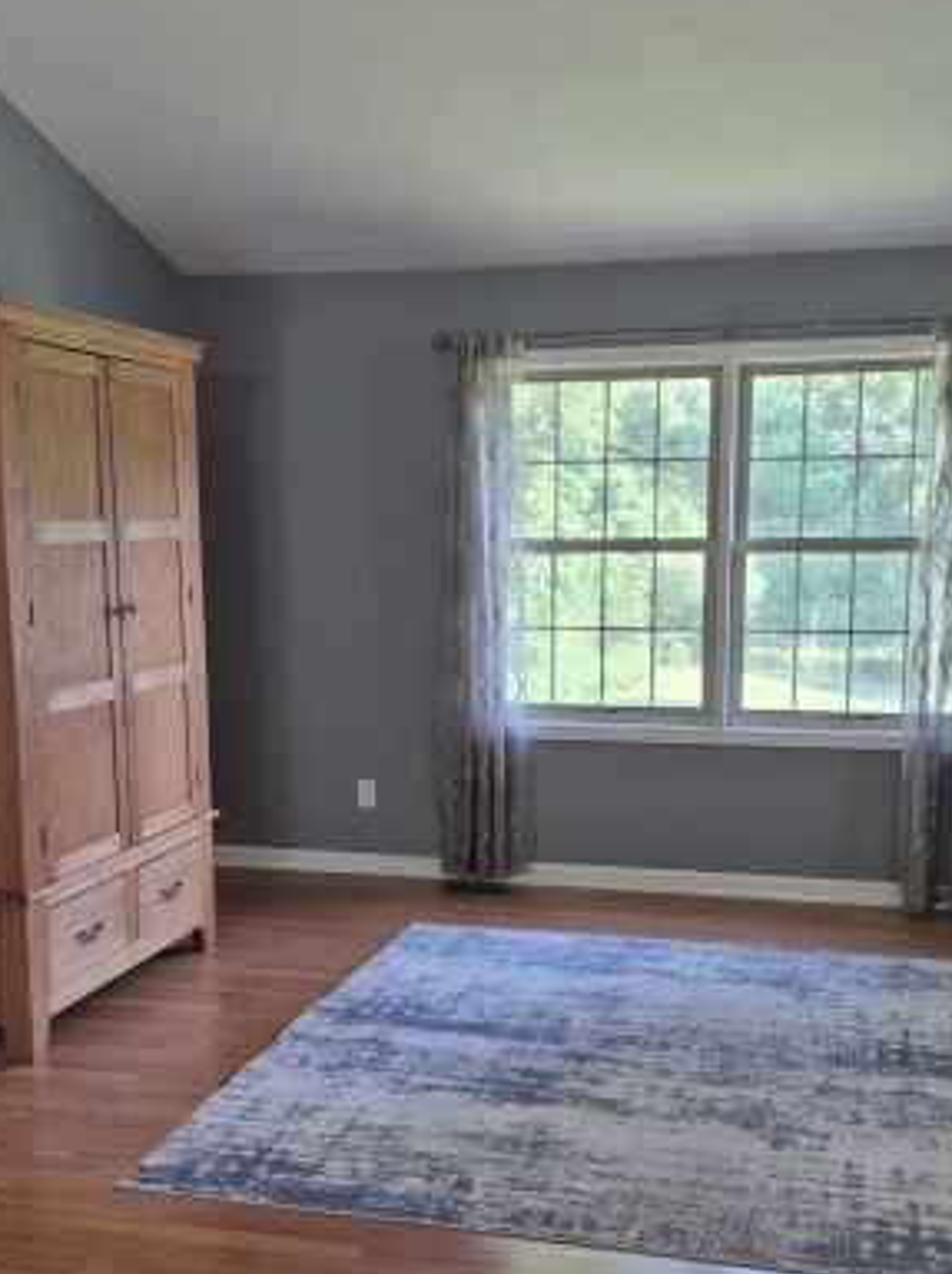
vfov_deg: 46.7
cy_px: 745
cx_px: 491
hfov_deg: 35.9
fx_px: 1470
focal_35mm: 40
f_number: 1.8
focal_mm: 5.4
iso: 160
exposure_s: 1/120
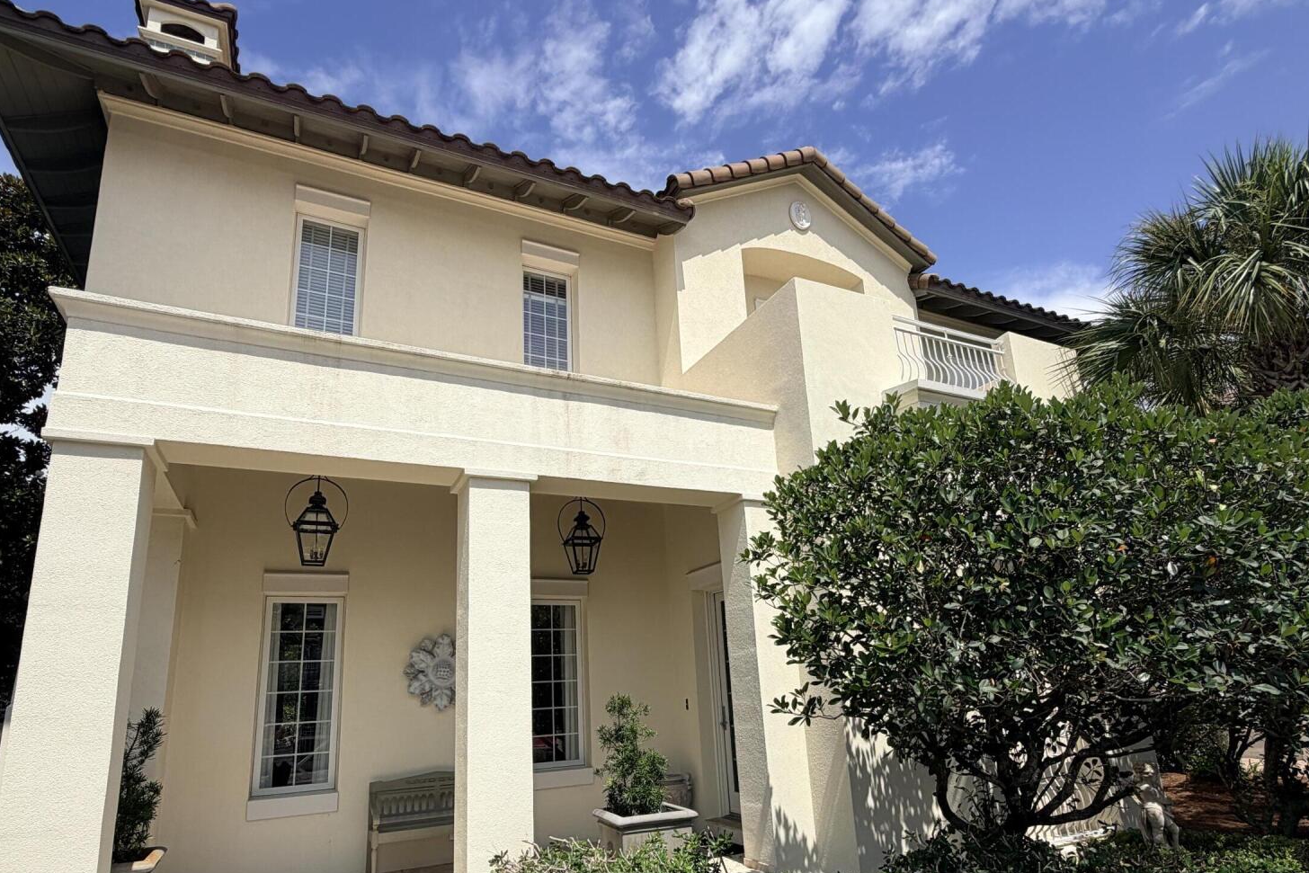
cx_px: 657
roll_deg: +2.7
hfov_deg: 84.0
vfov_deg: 61.4
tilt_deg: +15.3
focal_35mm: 20
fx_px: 727
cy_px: 525
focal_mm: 2.22
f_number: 2.2
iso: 20
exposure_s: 1/1259
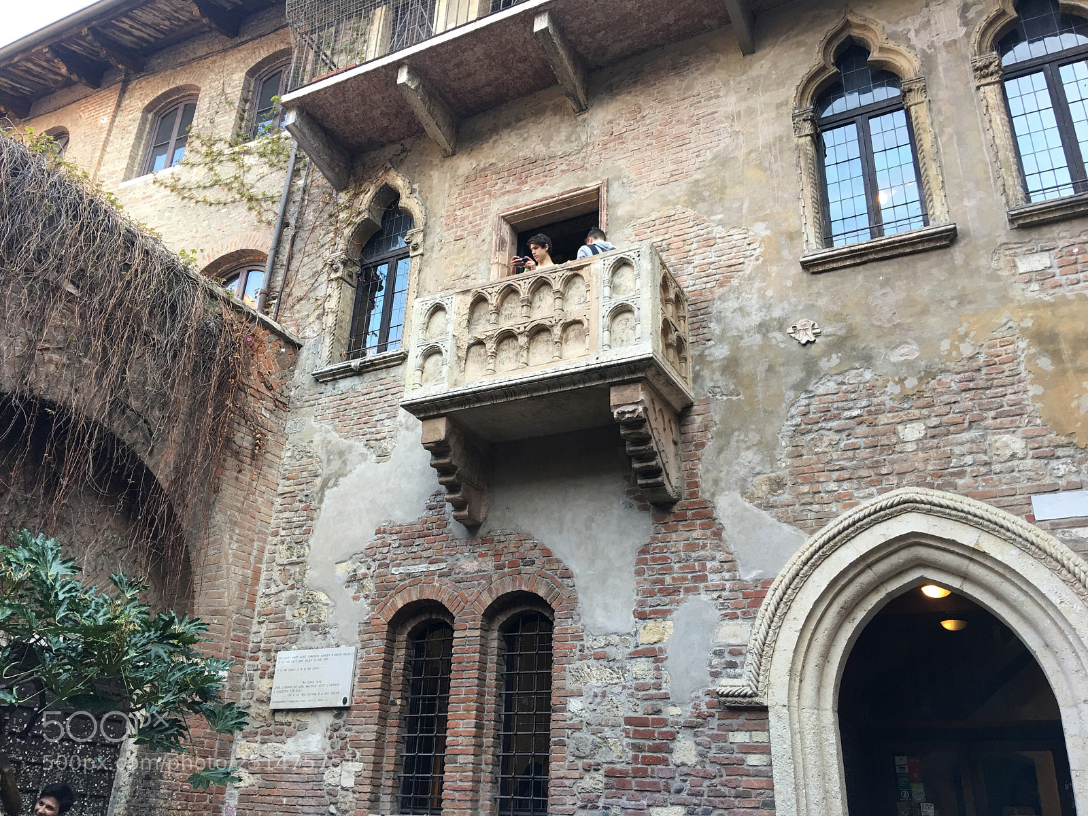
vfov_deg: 48.2
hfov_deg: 61.7
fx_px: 911
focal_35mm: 29
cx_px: 544
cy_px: 408
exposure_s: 1/33
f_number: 2.2
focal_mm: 4.15
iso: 25
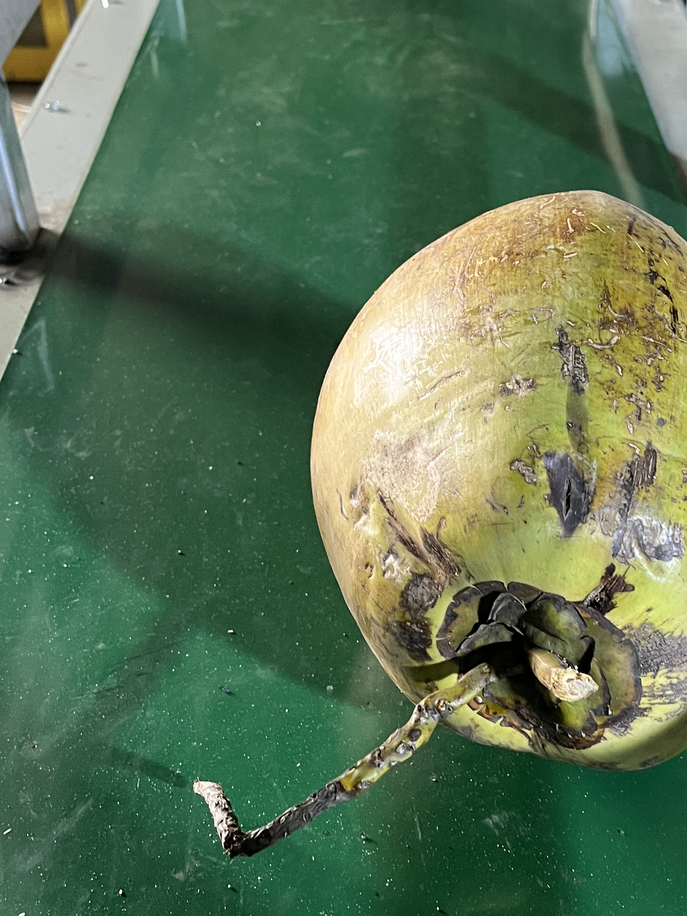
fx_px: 1323
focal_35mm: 50
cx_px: 517
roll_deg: -2.7
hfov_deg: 28.7
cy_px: 512
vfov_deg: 38.1
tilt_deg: -37.3
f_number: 1.6
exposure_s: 1/50
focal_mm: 5.1
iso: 200
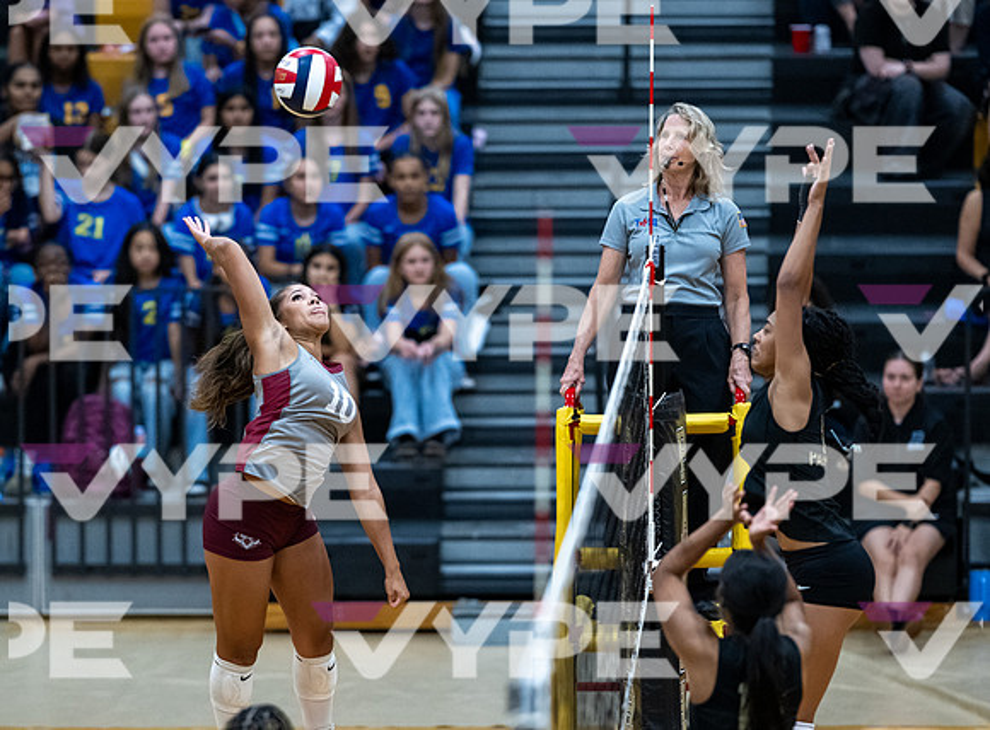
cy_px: 452
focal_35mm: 296
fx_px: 8412
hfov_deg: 6.7
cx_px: 348
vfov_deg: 5.0
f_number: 2
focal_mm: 200
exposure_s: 1/1600
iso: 3200
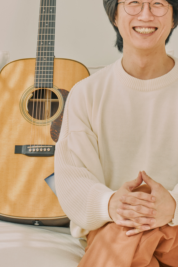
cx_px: 109
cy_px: 44
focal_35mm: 171
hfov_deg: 8.0
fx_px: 1268
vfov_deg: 12.0
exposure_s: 1/125
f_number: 8
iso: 640
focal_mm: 62
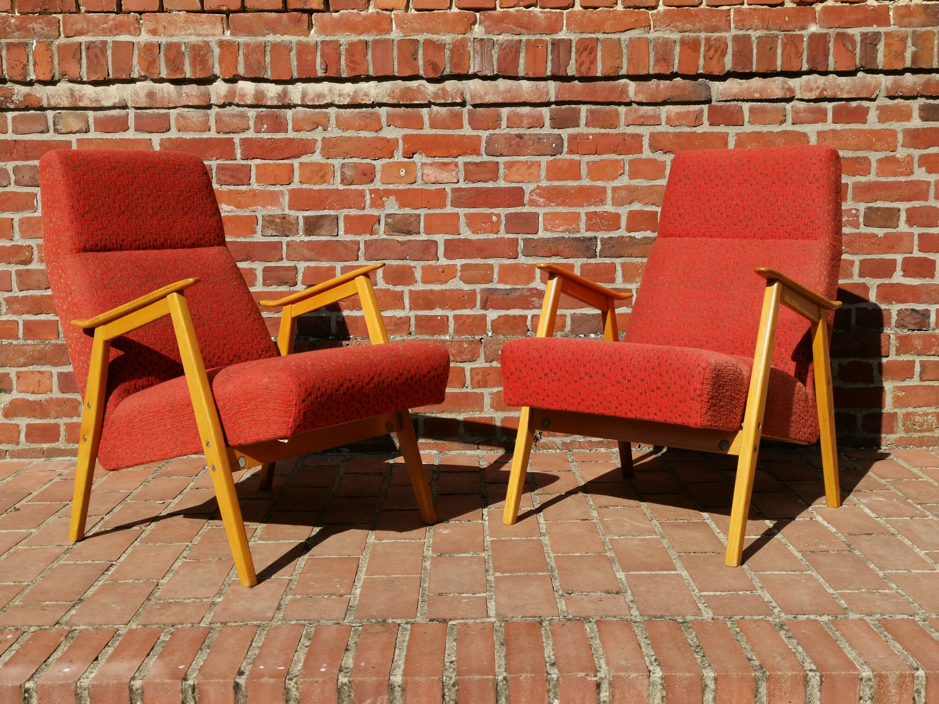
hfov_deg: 42.1
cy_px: 352
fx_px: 1221
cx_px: 470
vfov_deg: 32.2
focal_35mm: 45
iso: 50
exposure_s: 1/2778
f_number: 1.8
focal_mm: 5.58
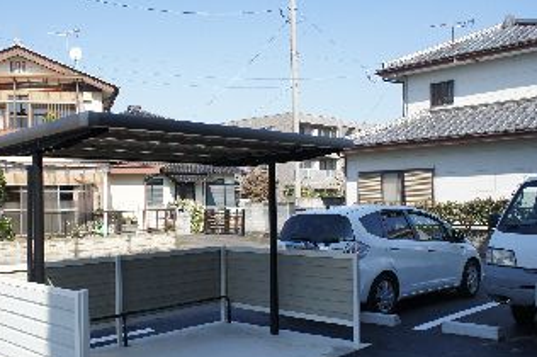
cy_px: 197
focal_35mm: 38
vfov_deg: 34.9
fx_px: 566
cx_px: 187
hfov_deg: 50.0
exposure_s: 1/400
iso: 200
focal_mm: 16
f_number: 6.3
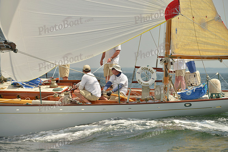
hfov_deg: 12.8
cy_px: 76
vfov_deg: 8.6
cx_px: 114
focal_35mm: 160
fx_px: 1014
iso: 200
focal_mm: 160
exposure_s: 1/1250
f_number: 7.1
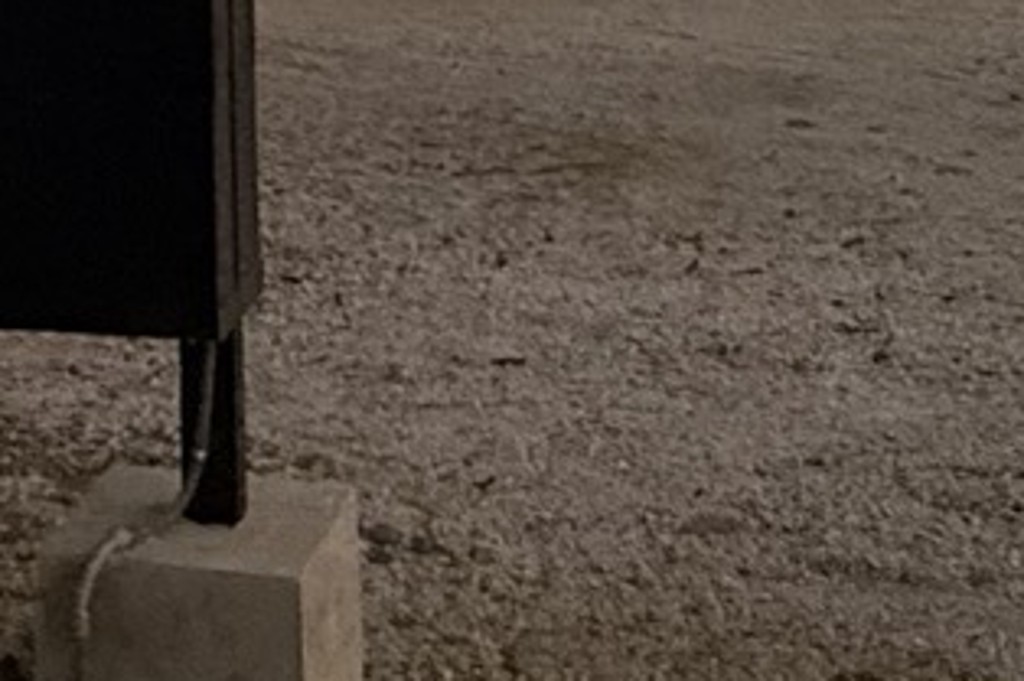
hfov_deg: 22.2
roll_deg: -0.9
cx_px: 72
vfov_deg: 11.7
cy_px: -1098
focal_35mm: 89
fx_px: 2530
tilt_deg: +18.7
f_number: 2.2
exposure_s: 1/60
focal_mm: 2.22
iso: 400
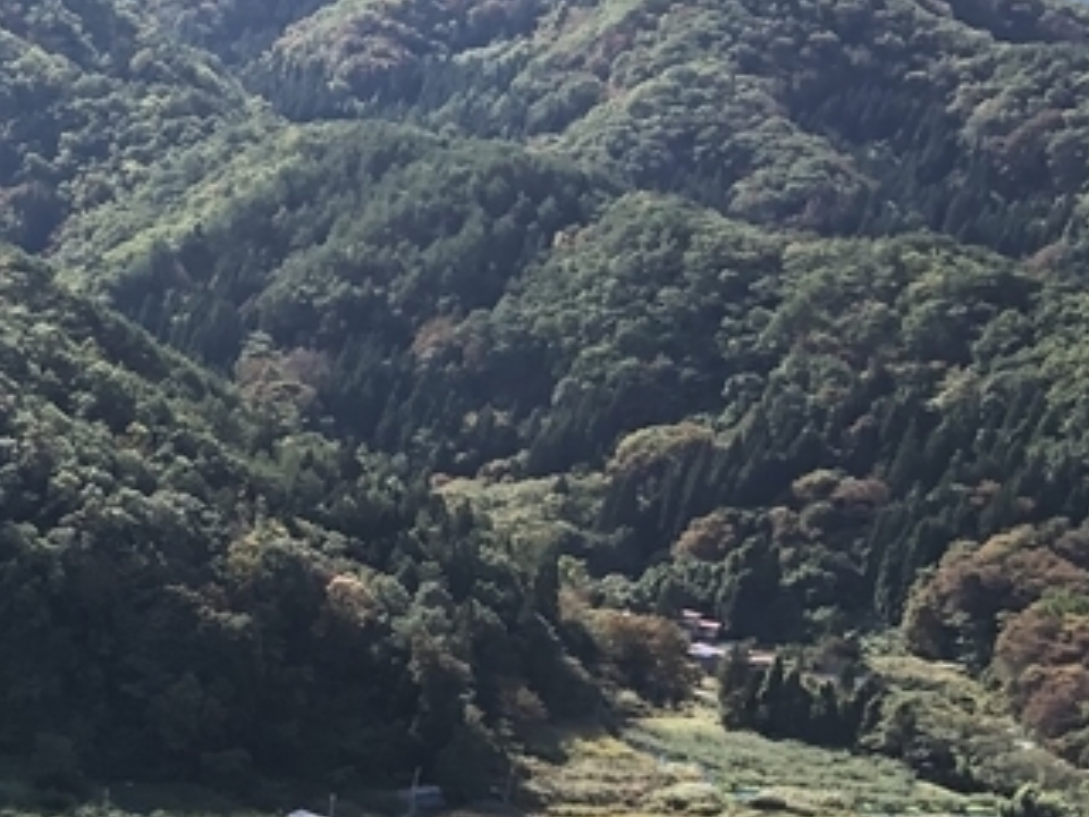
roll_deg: -2.1
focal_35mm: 105
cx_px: -755
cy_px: 899
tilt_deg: -13.5
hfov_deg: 16.3
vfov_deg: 13.8
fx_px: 3303
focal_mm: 3.99
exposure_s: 1/783
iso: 20
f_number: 1.8
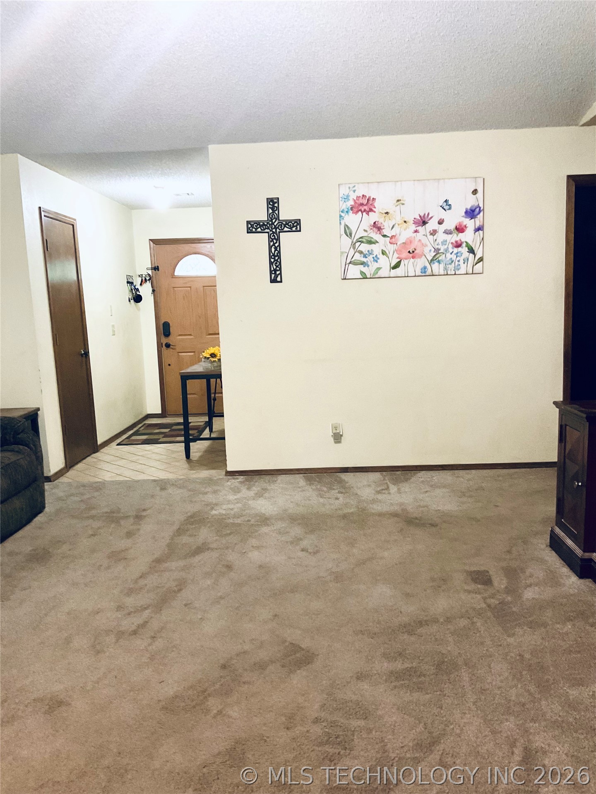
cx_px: 298
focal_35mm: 29
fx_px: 666
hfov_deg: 48.2
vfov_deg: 61.7
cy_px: 397
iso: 250
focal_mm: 3
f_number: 1.8
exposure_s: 1/40
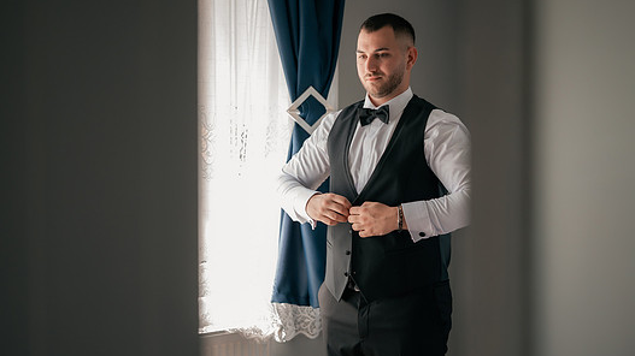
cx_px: 310
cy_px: 172
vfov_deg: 12.3
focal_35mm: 98
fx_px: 1650
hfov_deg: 21.8
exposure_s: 1/800
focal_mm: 85
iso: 800
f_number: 1.8
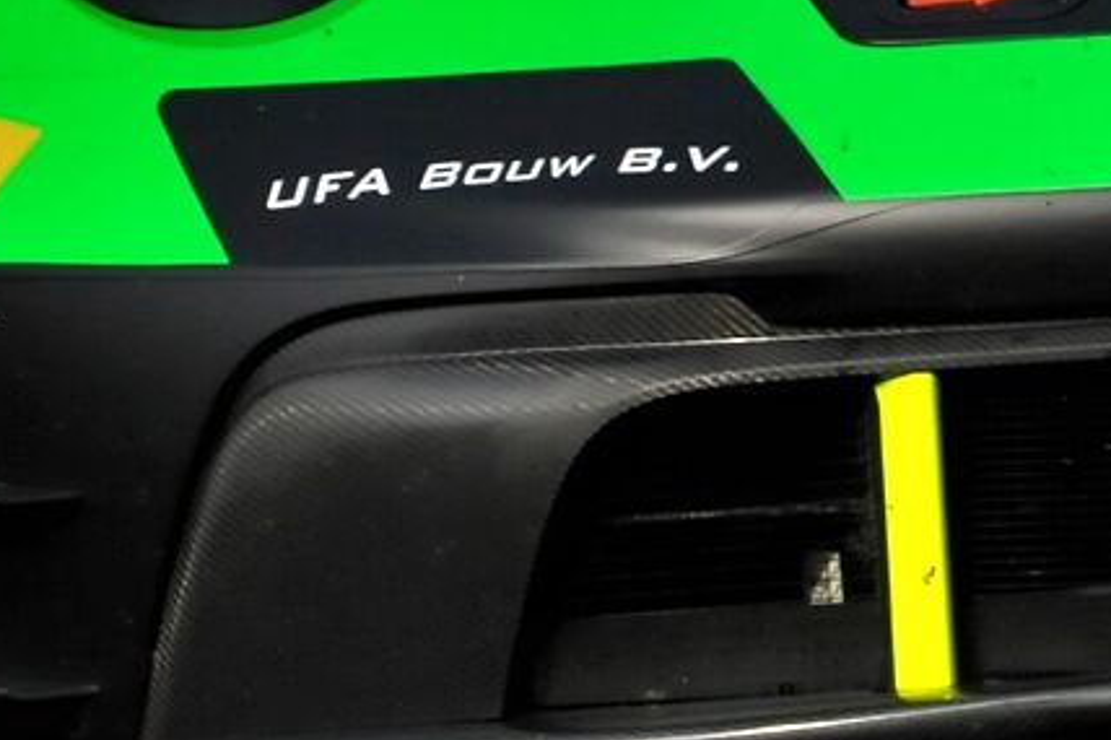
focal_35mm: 3084
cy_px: -25
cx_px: 548
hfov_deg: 0.7
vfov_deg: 0.4
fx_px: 95134
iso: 2000
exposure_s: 1/5000
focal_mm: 550
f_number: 11
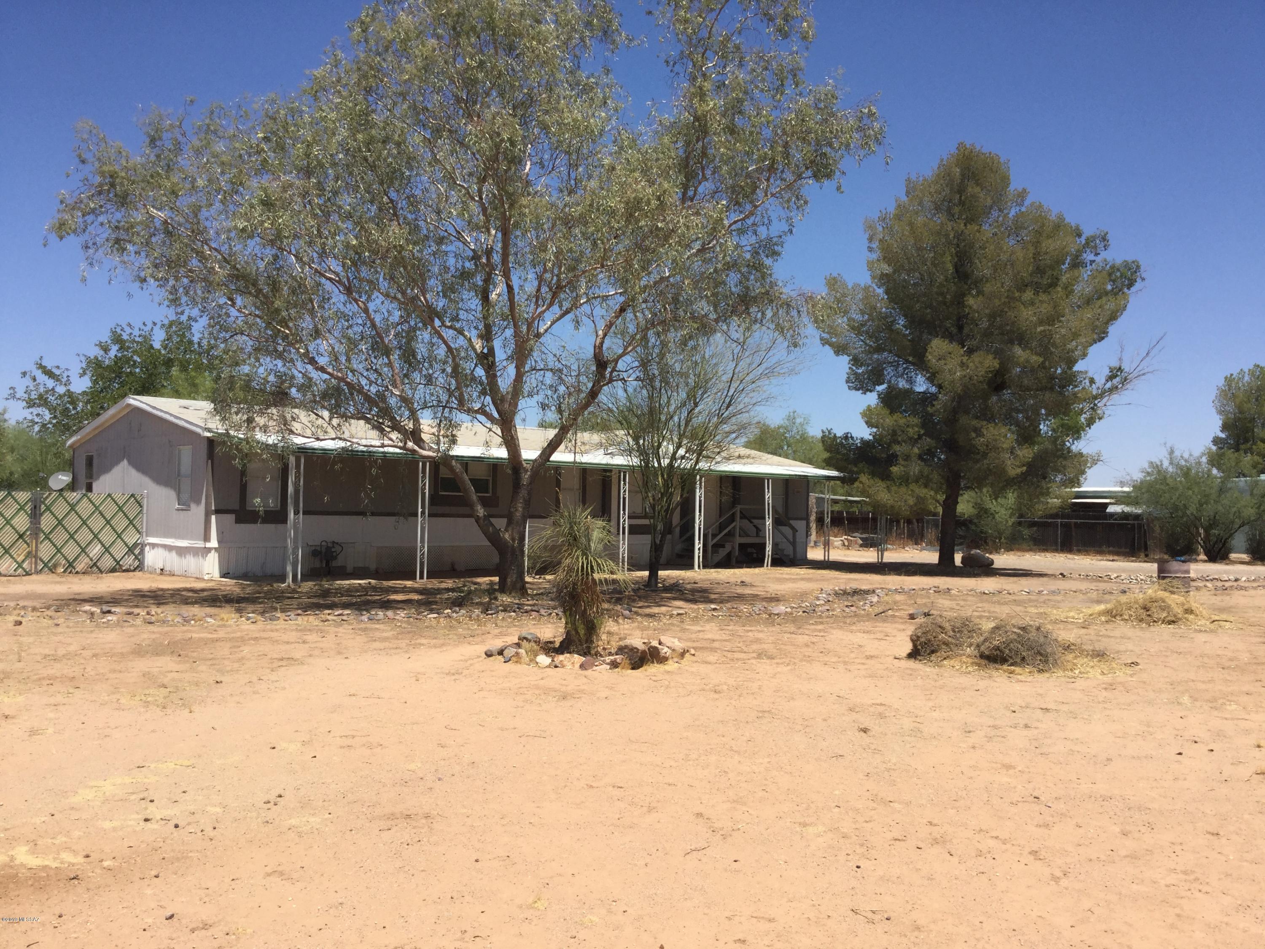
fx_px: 1133
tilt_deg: +4.2
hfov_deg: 58.4
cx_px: 632
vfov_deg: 45.4
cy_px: 474
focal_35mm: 31
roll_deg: -0.3
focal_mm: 3.3
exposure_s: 1/1404
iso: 25
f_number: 2.4
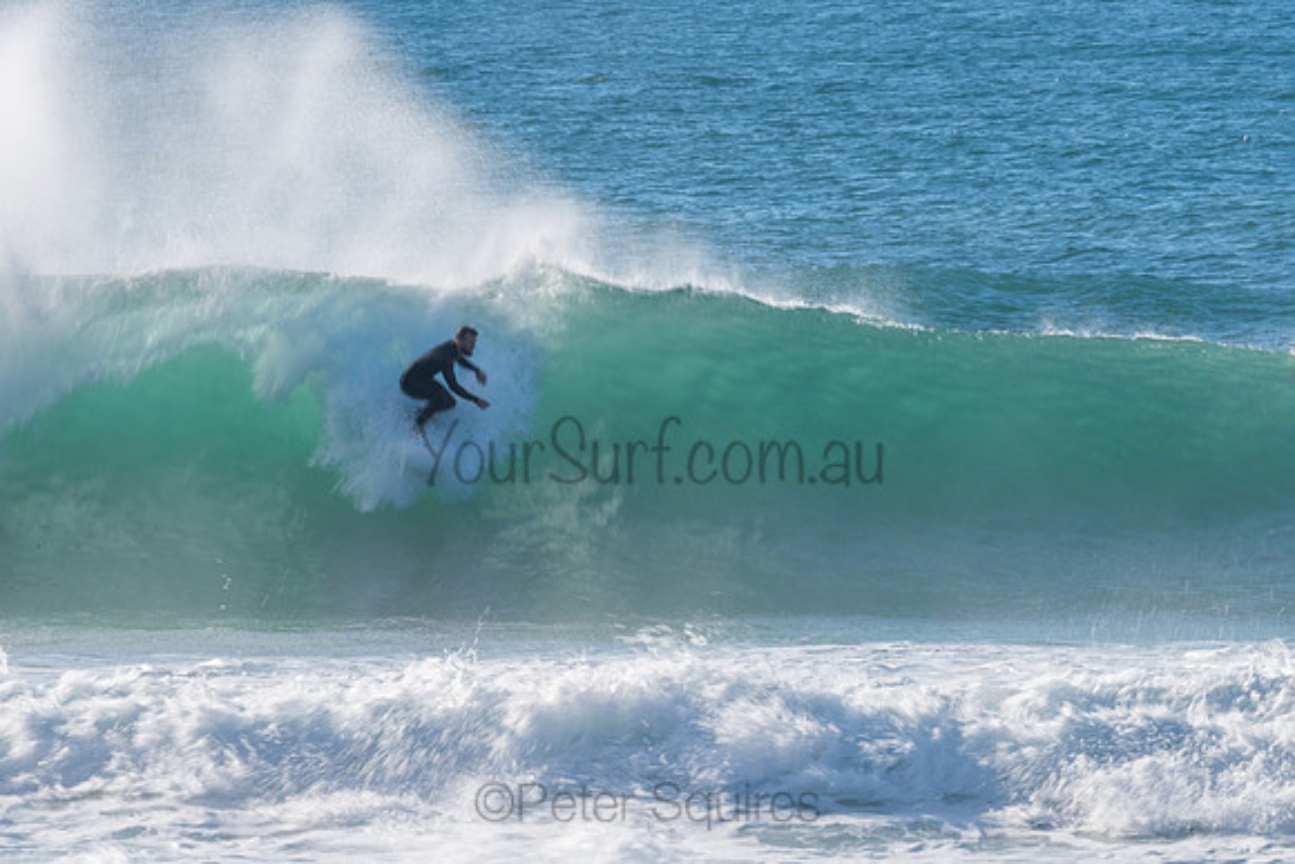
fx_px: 22033
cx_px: 648
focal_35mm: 612
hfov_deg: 3.4
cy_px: 432
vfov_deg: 2.2
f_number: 29
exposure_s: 1/30
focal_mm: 500
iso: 64
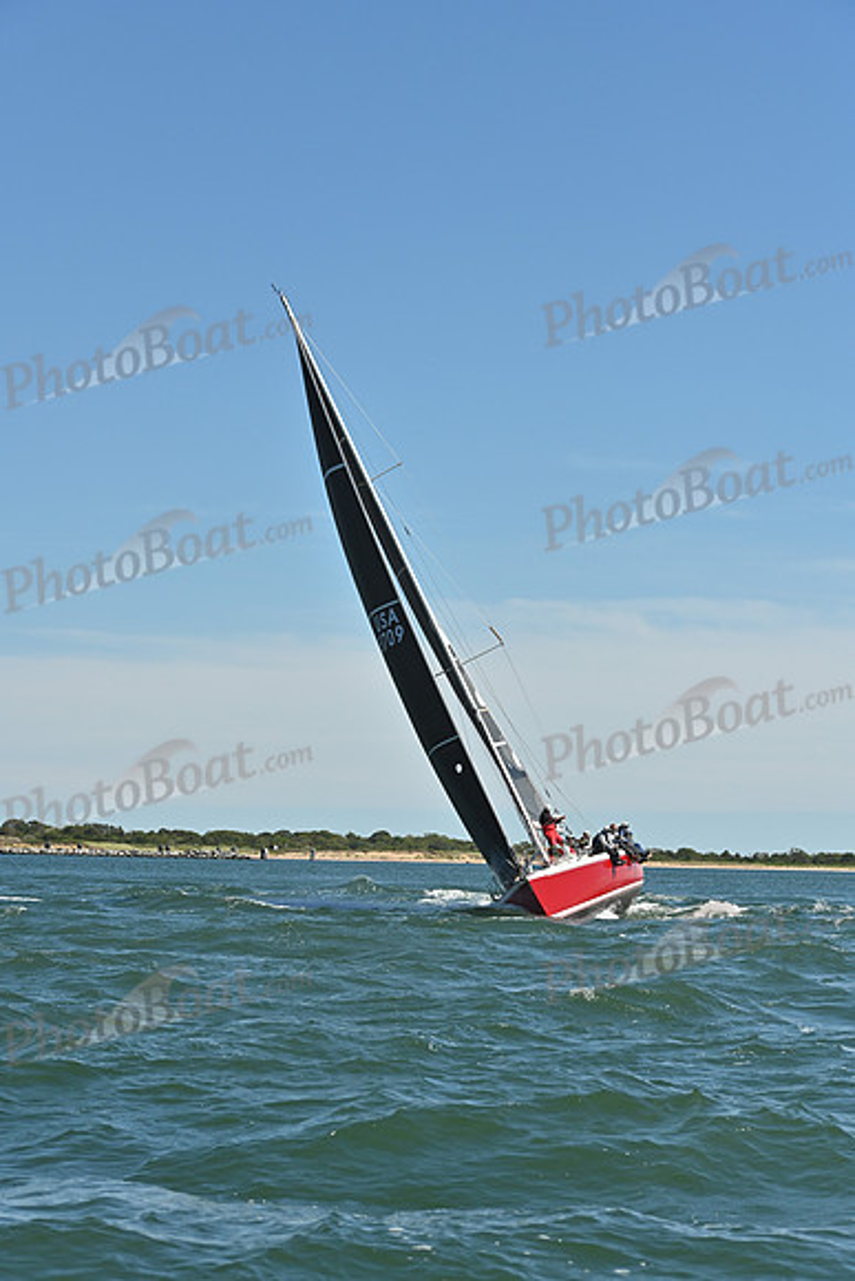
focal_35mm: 98
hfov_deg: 14.0
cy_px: 640
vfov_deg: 20.8
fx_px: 3489
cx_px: 428
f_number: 8
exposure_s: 1/1600
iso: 320
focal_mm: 98
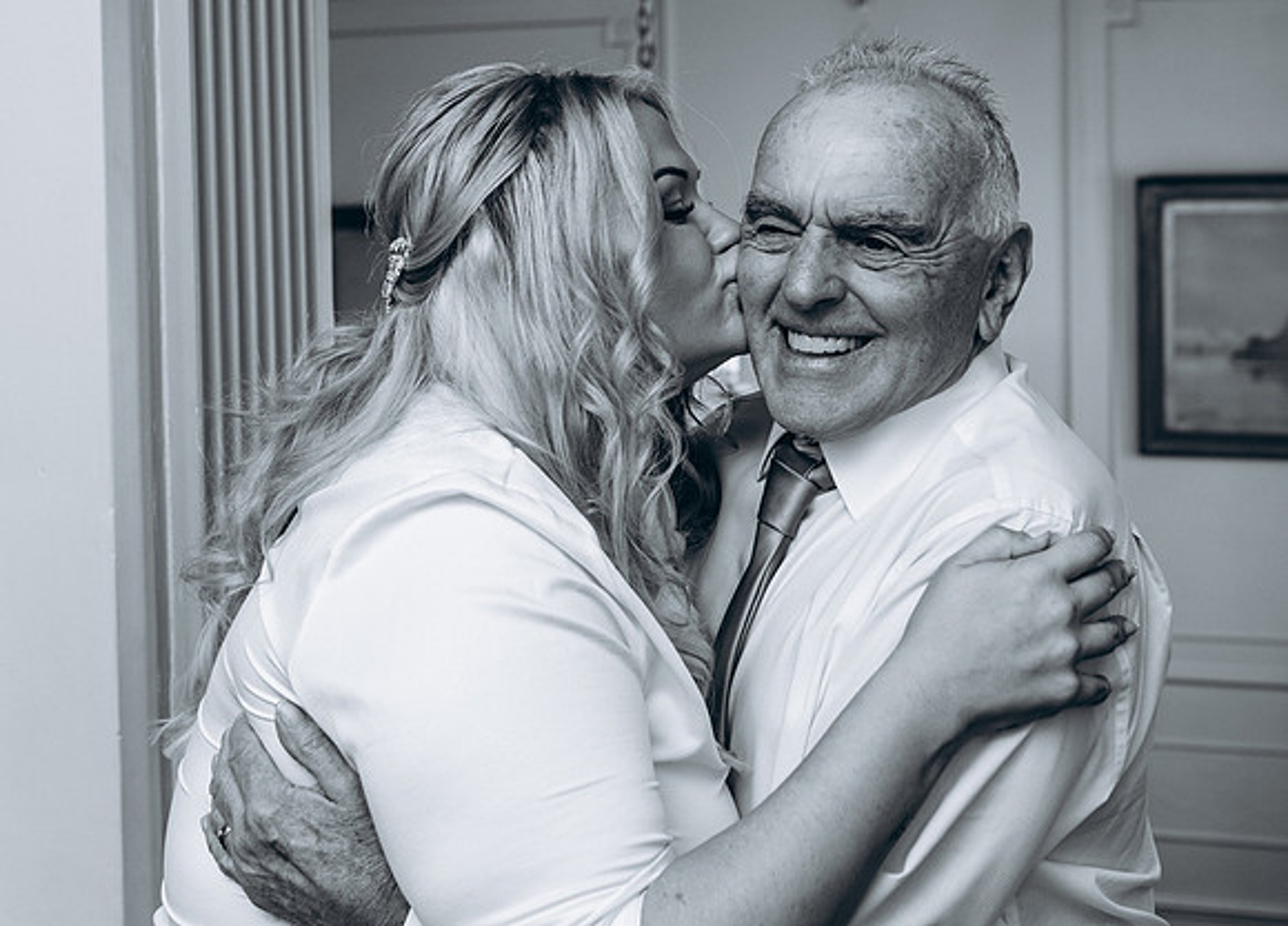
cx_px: 716
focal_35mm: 54
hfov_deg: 36.1
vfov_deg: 26.1
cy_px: 251
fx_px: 1975
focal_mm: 35
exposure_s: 1/100
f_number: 4
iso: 320
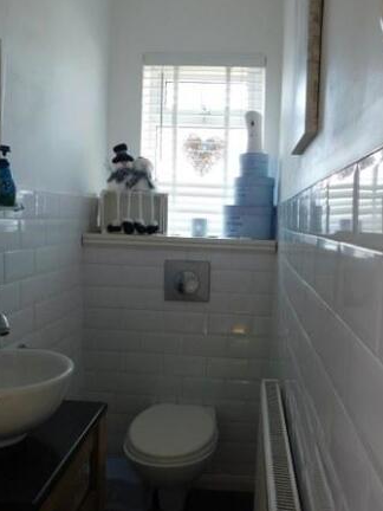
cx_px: 225
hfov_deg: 45.3
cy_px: 256
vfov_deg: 58.4
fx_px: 457
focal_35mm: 31
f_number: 3
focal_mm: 4
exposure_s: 1/40
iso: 125
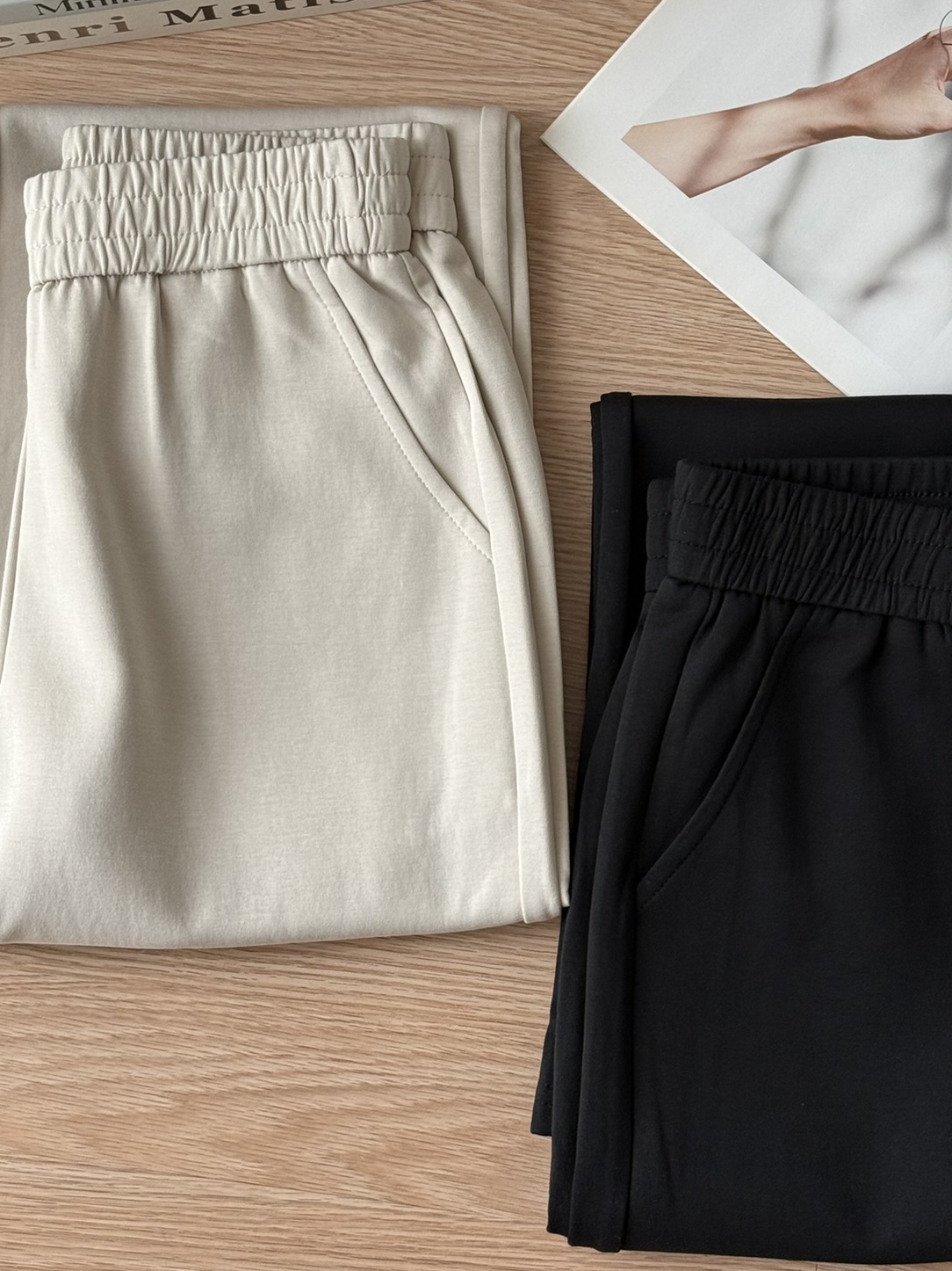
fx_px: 2494
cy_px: 398
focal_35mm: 68
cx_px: 568
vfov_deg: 28.3
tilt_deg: -79.1
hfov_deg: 21.6
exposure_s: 1/82
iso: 100
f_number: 1.78
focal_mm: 6.76
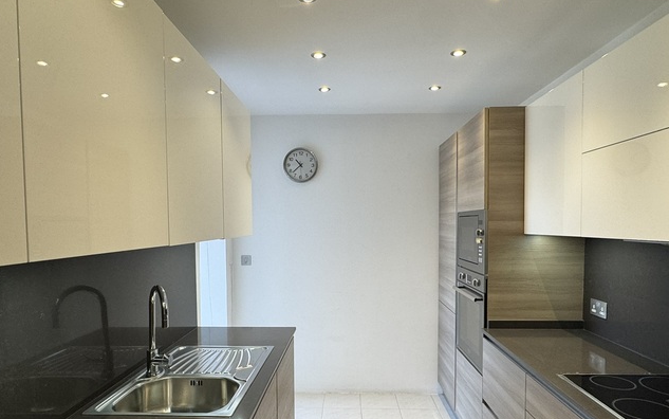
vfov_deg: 50.9
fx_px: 438
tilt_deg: -2.9
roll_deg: -0.2
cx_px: 331
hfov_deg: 74.8
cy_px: 244
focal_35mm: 24
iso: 100
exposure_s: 1/100
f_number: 2.2
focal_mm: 2.22
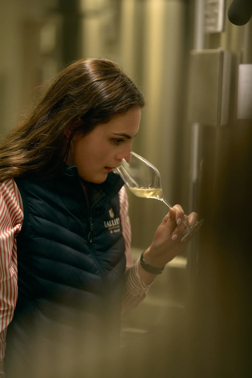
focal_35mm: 135
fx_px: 1418
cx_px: 126
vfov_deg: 15.2
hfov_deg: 10.2
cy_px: 189
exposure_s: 1/250
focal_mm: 135
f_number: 1.8
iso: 800
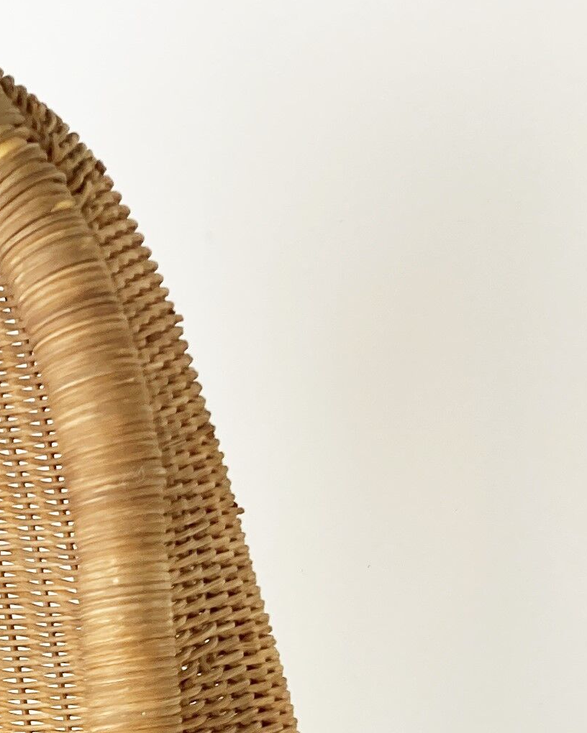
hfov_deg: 13.8
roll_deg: +2.8
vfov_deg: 16.7
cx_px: -164
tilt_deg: -20.1
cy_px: 974
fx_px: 2345
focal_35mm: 108
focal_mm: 3.99
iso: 64
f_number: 1.8
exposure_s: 1/100
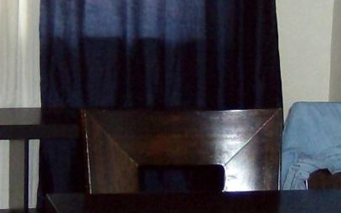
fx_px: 1254
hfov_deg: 15.5
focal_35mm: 135
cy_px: 93
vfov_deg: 9.7
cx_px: 115
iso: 200
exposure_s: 1/60
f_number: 2.8
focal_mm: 6
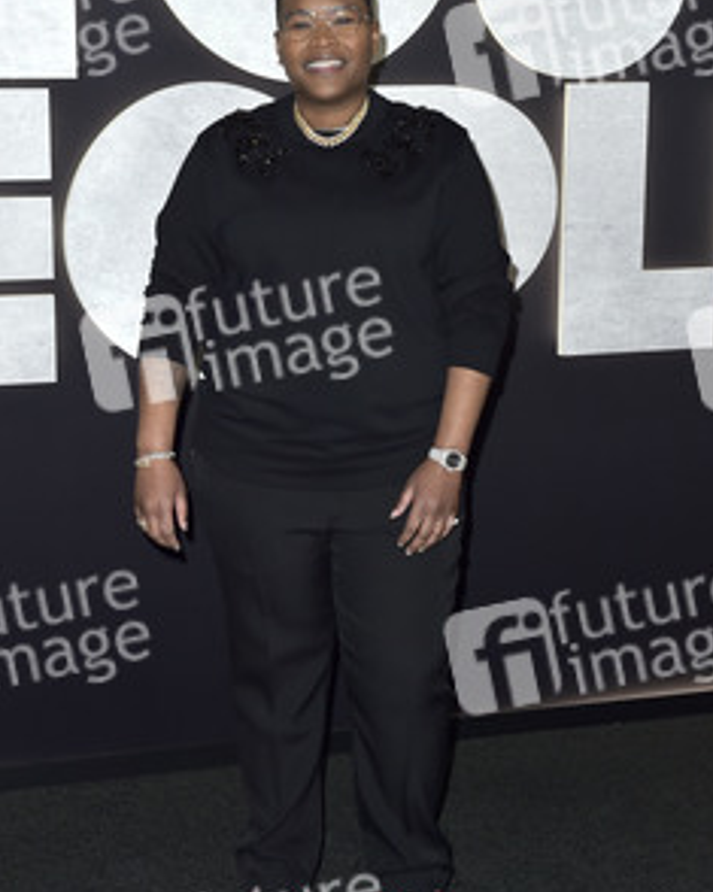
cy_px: 492
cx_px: 326
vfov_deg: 25.7
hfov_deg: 20.7
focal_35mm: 74
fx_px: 1953
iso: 500
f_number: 6.3
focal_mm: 58
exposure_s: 1/250
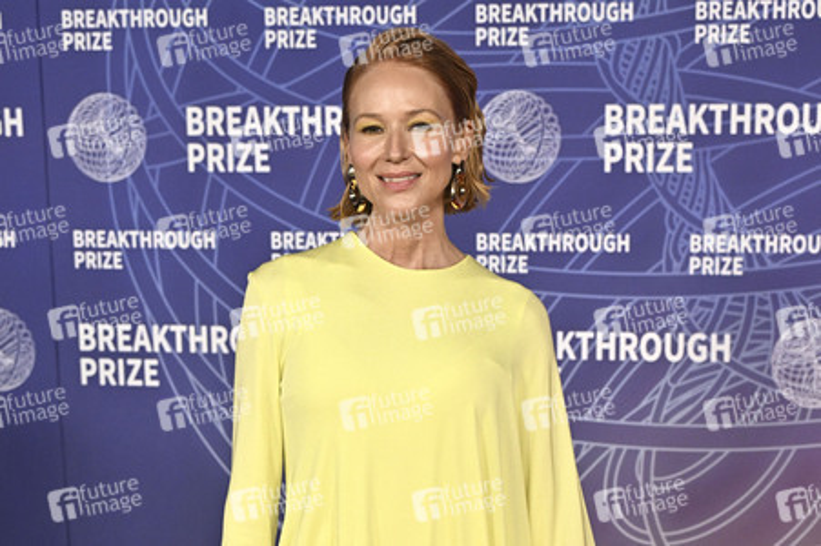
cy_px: 273
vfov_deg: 25.5
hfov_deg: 37.5
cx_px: 410
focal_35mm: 53
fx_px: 1208
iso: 2000
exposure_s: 1/320
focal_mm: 53
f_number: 4
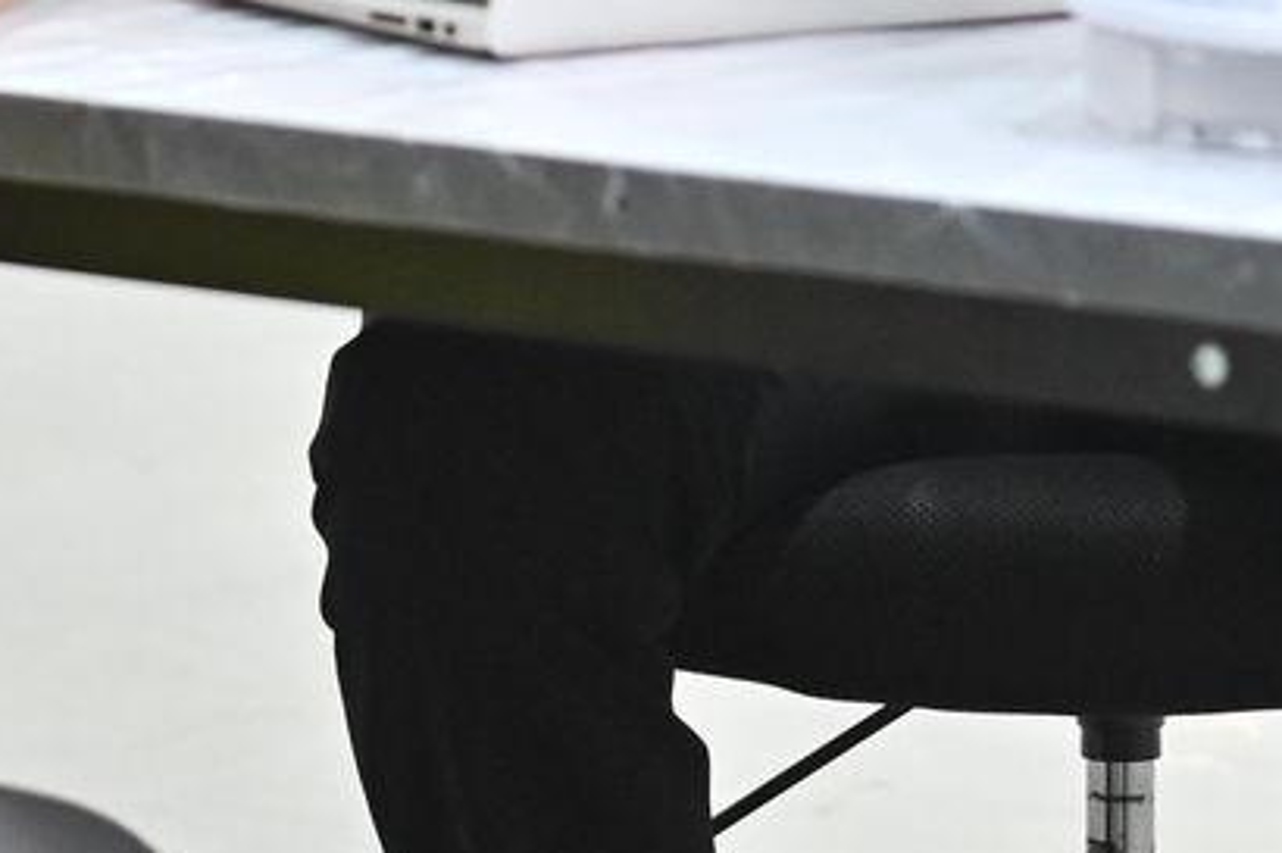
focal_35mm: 259
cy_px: -919
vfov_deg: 5.2
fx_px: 9219
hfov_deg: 8.0
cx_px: 729
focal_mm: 50
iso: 2000
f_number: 2.8
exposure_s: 1/250
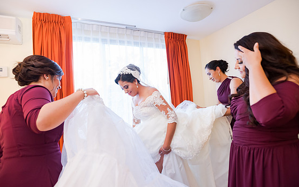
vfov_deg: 65.0
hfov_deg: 91.1
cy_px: 90
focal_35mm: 18
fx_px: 147
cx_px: 153
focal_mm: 17
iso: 1600
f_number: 2.8
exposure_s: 1/125
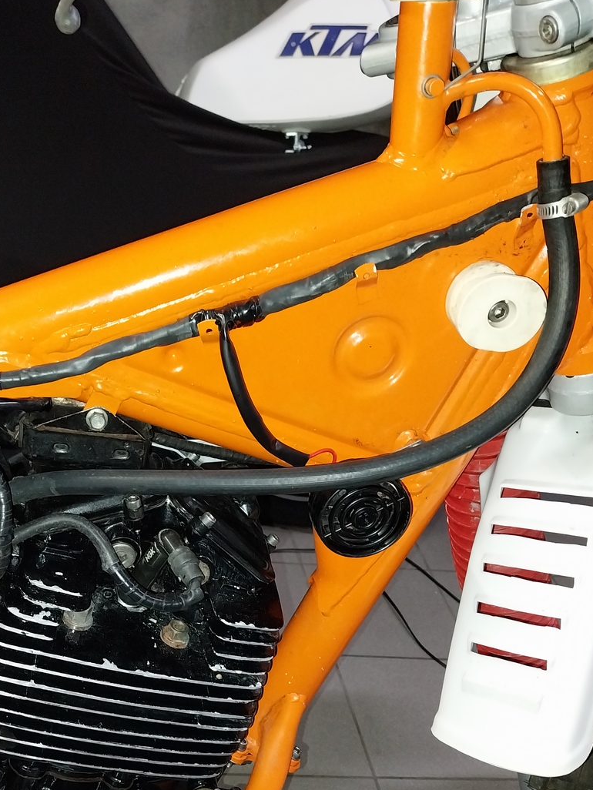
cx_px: 181
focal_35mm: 38
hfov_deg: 37.2
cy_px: 557
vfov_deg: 47.7
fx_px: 868
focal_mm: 4
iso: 320
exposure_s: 1/33.3
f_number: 1.8
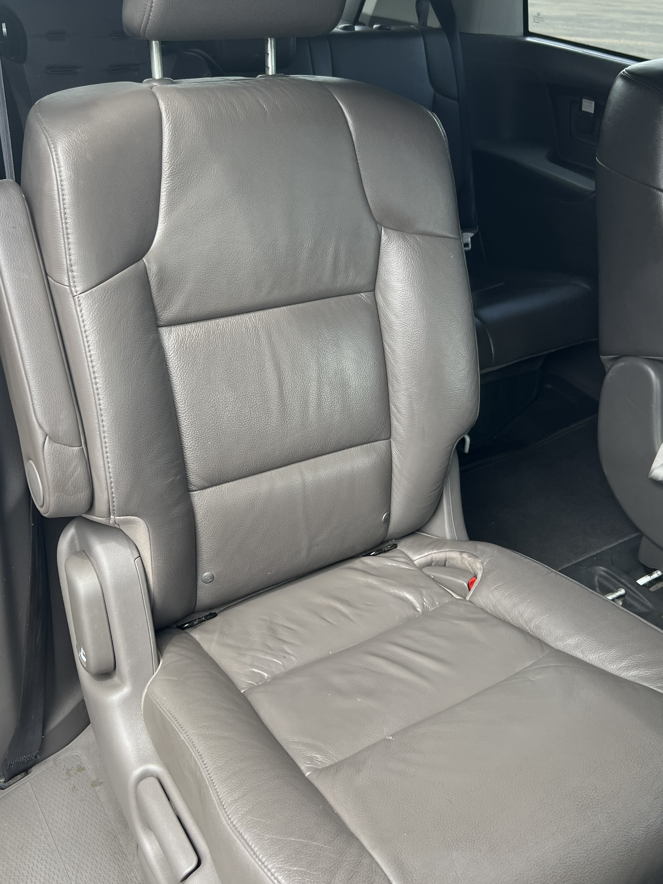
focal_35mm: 34
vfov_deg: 53.9
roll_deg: -2.9
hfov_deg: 41.8
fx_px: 868
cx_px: 304
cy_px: 415
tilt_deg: -26.8
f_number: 1.5
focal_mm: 5.7
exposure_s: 1/209
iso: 40
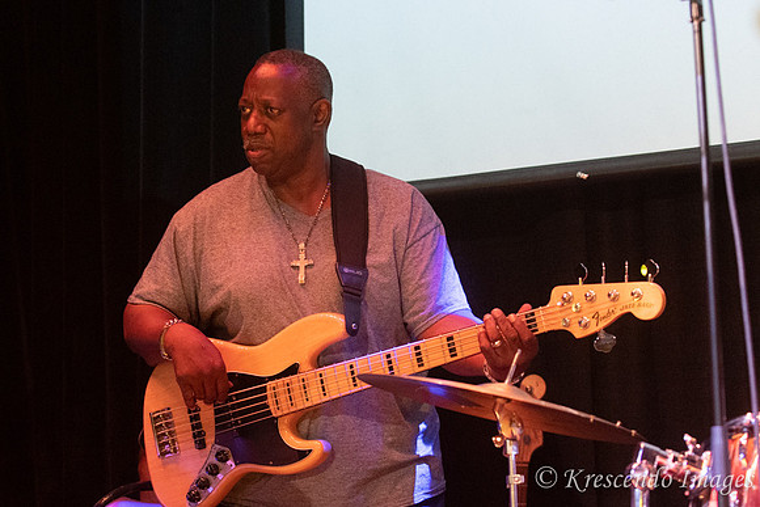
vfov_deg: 11.4
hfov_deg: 17.1
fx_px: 2533
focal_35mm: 120
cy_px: 251
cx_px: 328
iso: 3200
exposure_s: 1/160
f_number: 3.2
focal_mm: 70
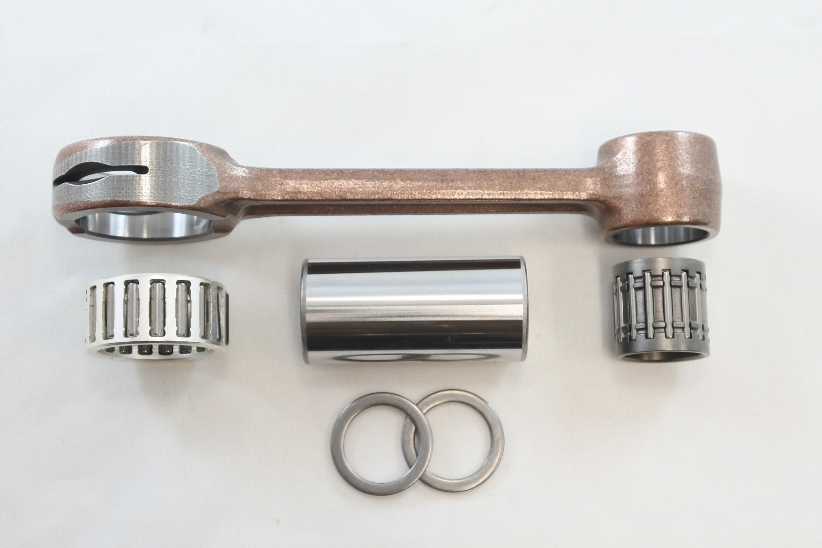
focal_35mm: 44
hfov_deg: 44.5
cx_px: 411
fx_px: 1004
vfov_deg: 30.5
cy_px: 274
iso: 640
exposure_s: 1/125
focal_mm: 16.5
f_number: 4.5
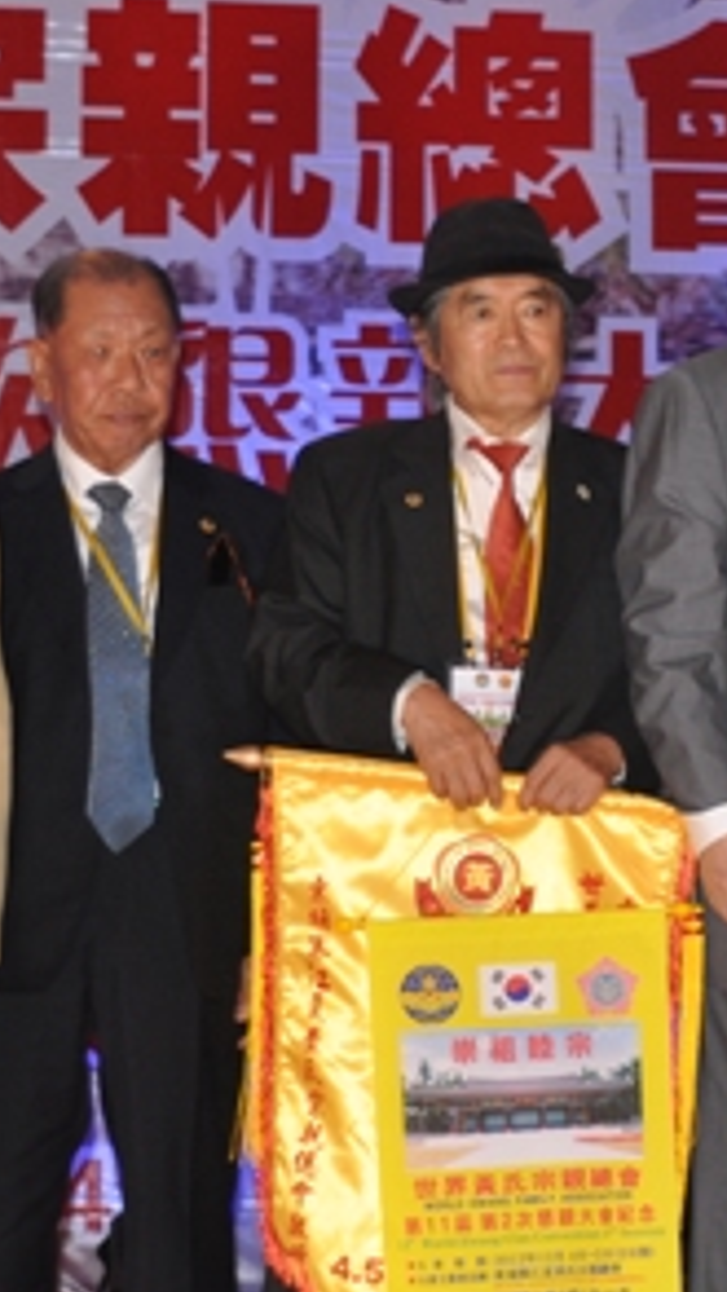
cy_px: 728
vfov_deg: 20.9
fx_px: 3493
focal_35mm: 102
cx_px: 811
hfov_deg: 11.7
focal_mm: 28
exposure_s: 1/60
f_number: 3.3
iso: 500
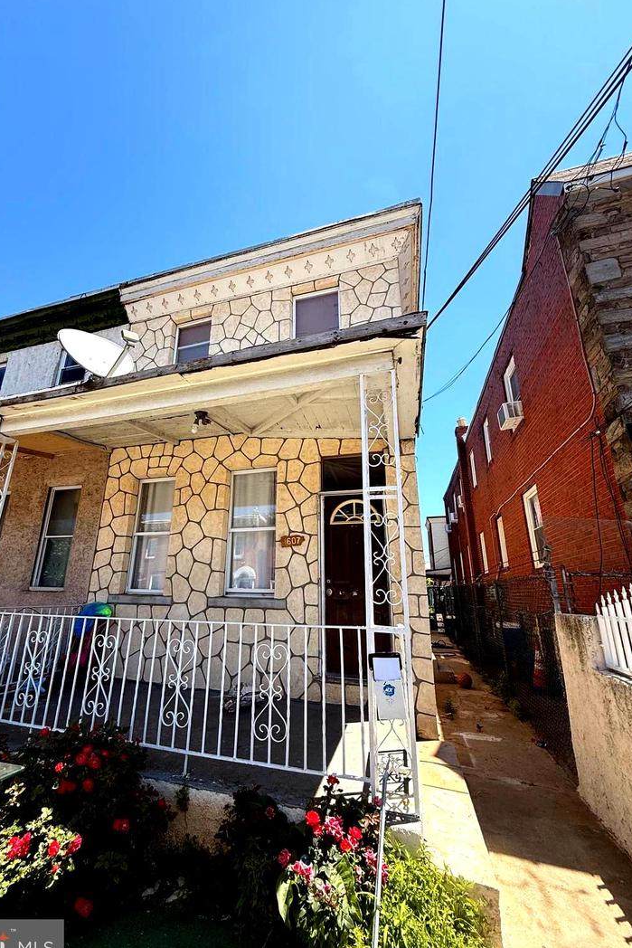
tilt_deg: +18.6
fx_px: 395
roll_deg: -1.3
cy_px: 483
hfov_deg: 76.9
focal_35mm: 15
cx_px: 271
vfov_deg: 100.4
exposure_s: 1/1125
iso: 50
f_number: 2.2
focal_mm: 2.22
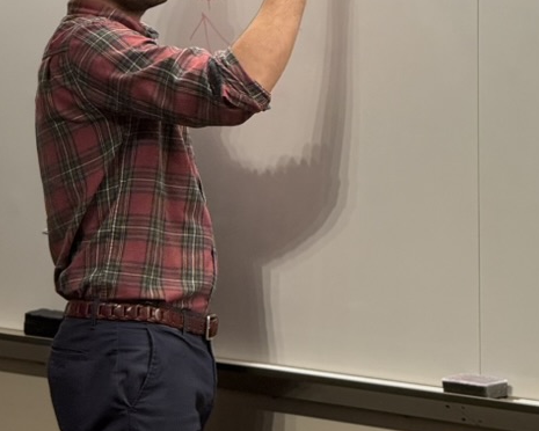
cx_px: 257
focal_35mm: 258
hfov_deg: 7.5
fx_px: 4116
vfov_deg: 6.0
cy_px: 183
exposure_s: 1/120
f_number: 2.8
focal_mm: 15.66
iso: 100
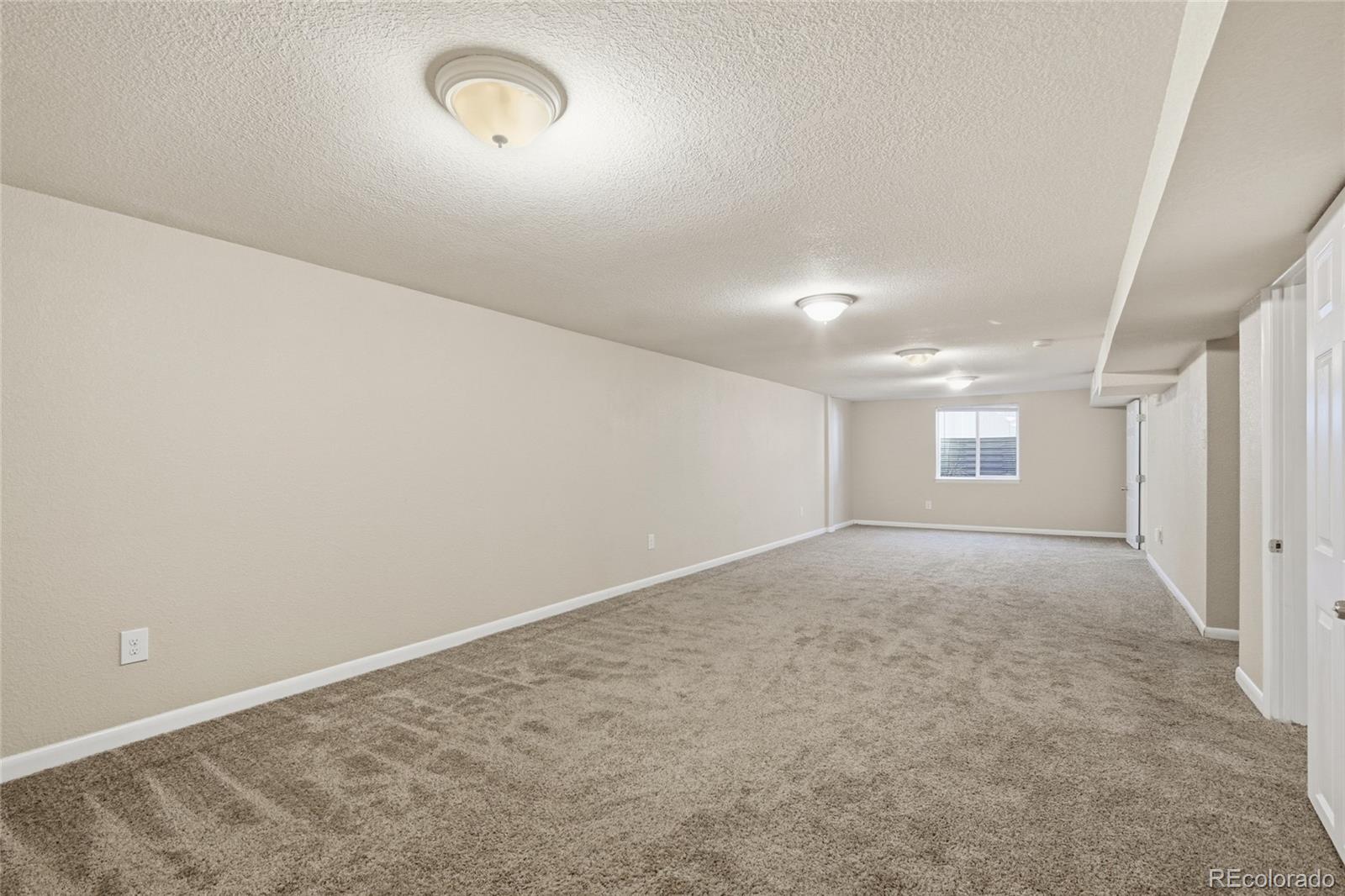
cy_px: 448
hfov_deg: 100.4
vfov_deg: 77.3
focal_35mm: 15
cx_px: 672
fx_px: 560
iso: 400
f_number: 8
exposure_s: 1/60
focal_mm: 10
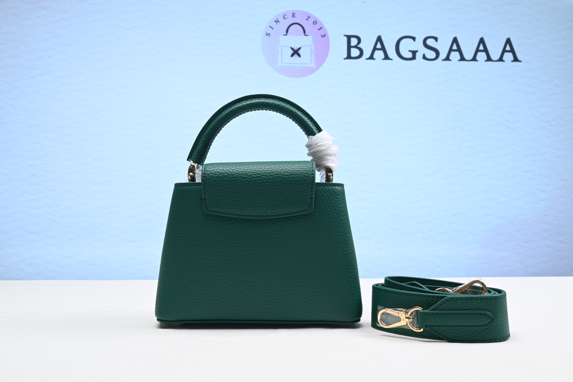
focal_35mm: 39
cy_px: 191
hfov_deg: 49.5
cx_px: 286
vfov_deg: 34.2
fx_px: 621
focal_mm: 39
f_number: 16
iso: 100
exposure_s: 1/2
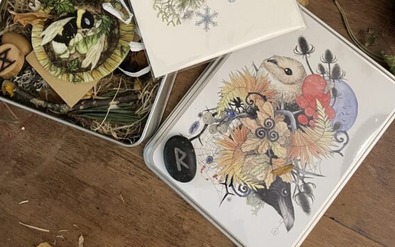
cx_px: 192
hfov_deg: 50.4
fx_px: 420
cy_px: 20
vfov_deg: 31.1
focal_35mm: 39
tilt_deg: -80.8
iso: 640
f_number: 1.6
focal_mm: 4.2
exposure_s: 1/34
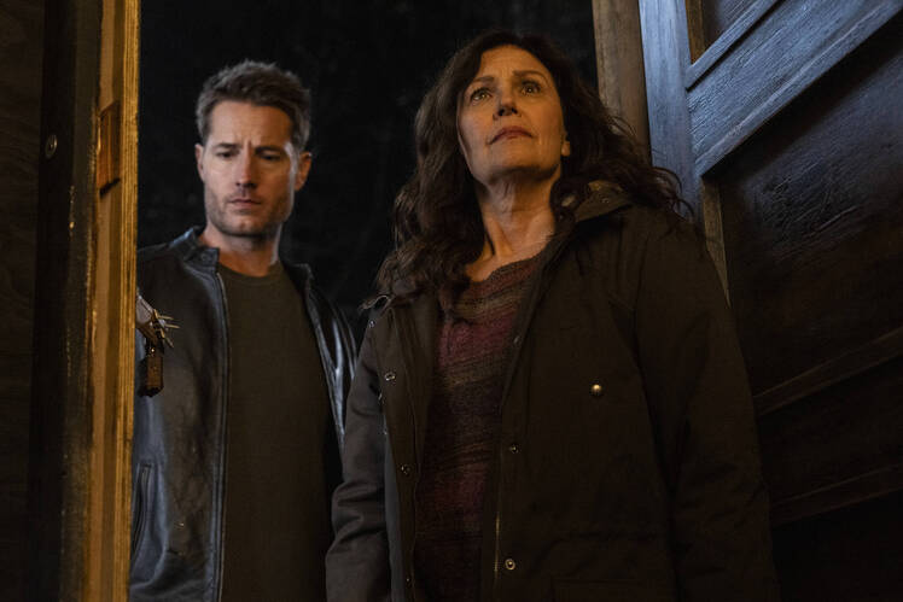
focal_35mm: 59
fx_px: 1480
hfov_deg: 33.9
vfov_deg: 23.0
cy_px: 301
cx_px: 452
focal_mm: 59
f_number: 4
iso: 4000
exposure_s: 1/50
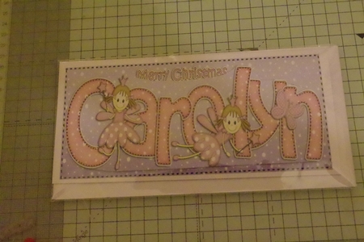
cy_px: 121
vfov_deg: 26.5
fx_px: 516
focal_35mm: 51
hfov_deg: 38.9
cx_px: 182
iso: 25600
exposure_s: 1/500
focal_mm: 34
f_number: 7.1
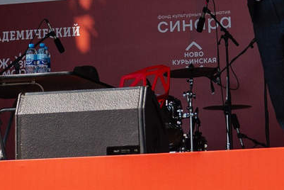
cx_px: 21
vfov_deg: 7.3
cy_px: -219
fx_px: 1429
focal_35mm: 181
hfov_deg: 11.3
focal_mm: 28
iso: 125
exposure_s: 1/640
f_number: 3.5
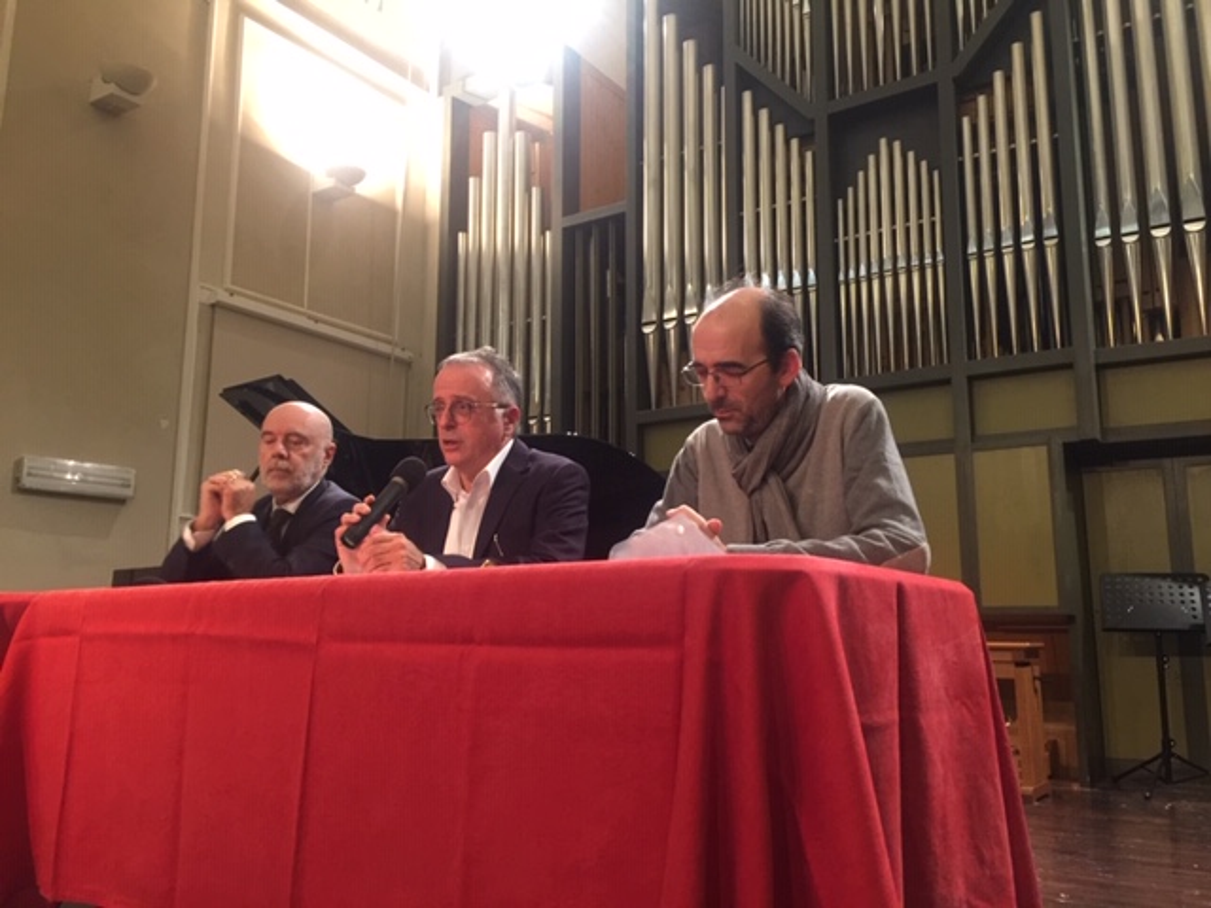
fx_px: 1015
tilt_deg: +9.8
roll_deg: -0.2
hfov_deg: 61.7
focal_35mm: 29
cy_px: 454
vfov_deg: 48.2
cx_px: 606
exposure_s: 1/10
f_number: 2.2
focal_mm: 4.15
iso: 125
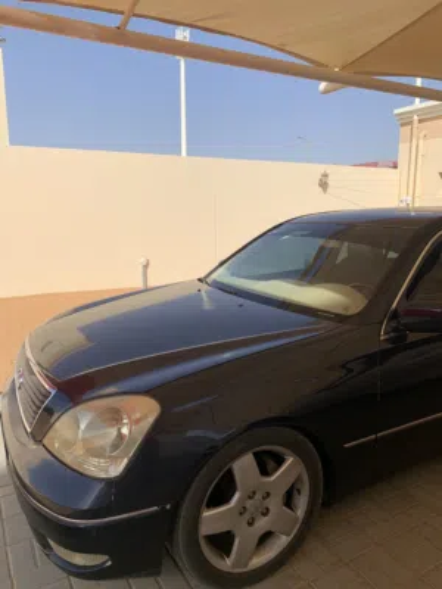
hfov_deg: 53.1
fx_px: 443
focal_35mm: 26
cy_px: 294
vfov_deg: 67.3
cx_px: 221
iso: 25
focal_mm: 4.25
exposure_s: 1/3185
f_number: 1.8
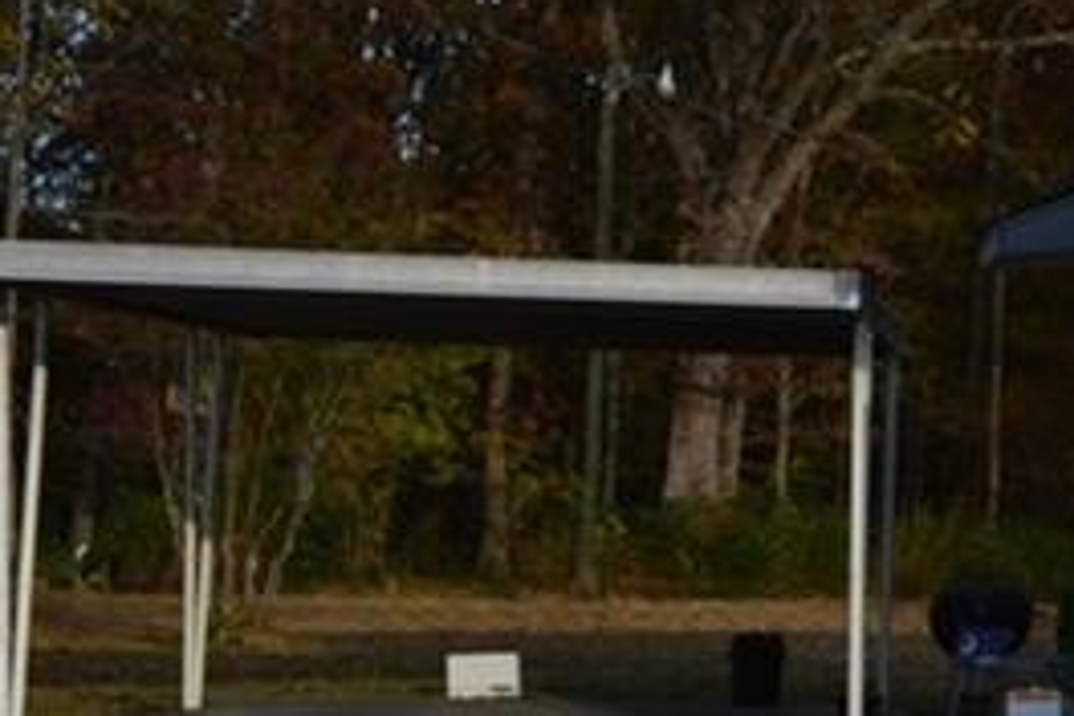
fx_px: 3818
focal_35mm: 128
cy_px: 454
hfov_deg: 14.2
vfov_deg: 10.7
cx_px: 1936
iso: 200
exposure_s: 1/100
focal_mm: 22
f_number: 11
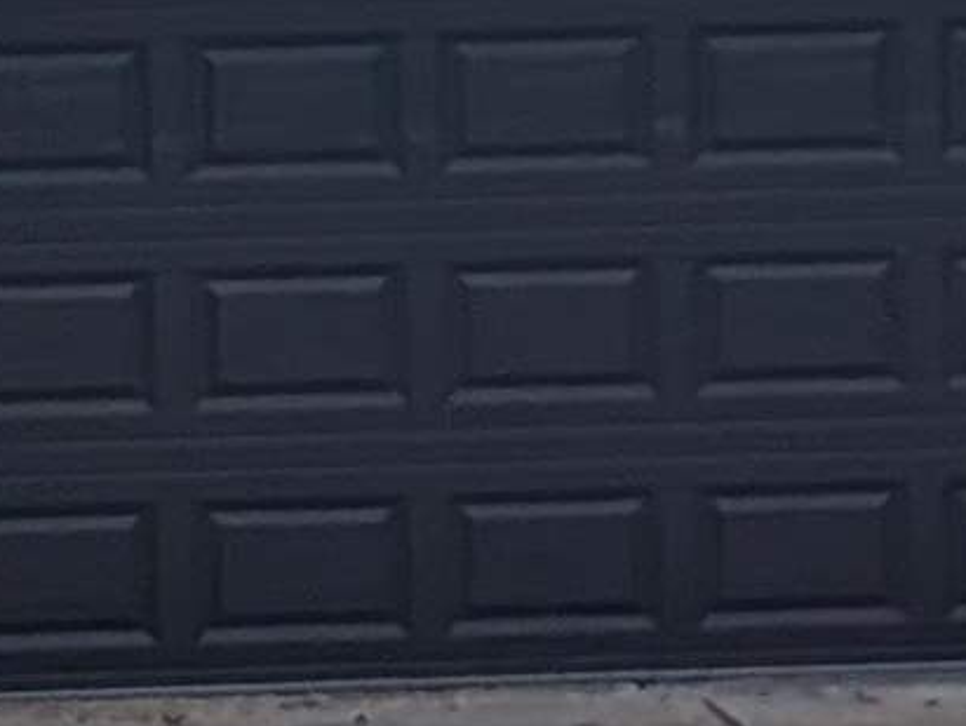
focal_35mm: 365
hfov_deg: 5.4
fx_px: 10195
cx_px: -219
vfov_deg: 4.1
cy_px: -153
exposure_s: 1/2066
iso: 22
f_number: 1.68
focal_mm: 6.9
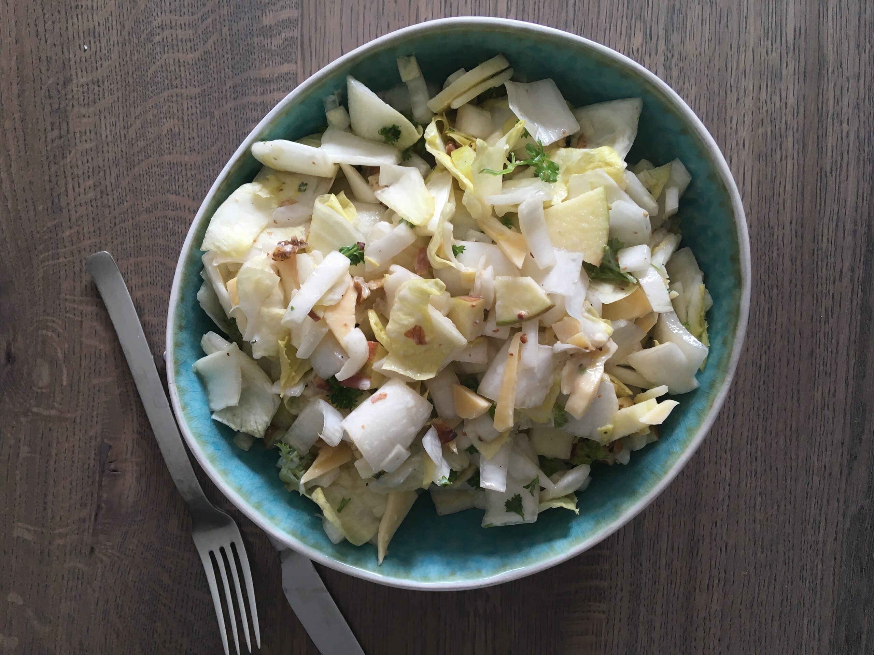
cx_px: 437
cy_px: 328
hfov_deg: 61.7
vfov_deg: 48.2
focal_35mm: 29
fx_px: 732
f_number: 2.2
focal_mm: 4.15
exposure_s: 1/33
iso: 25
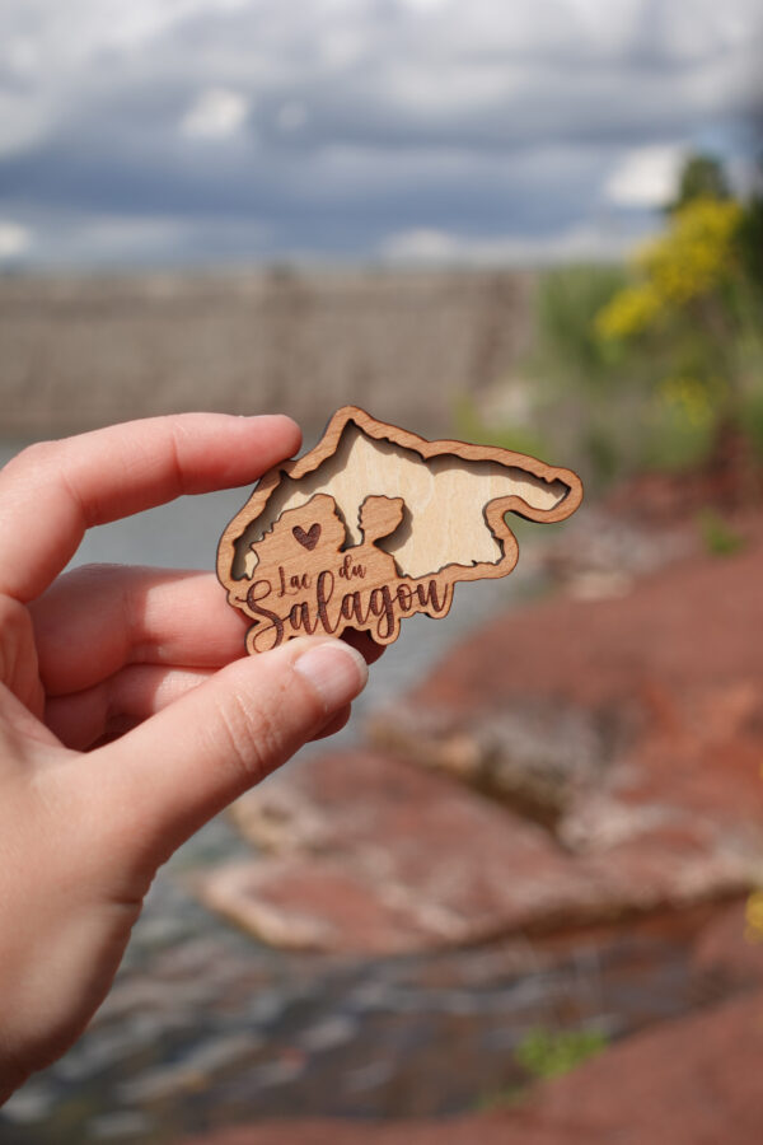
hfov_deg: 21.9
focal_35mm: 62
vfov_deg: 32.4
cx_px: 382
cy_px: 572
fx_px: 1971
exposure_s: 1/200
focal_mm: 22.92
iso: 125
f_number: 4
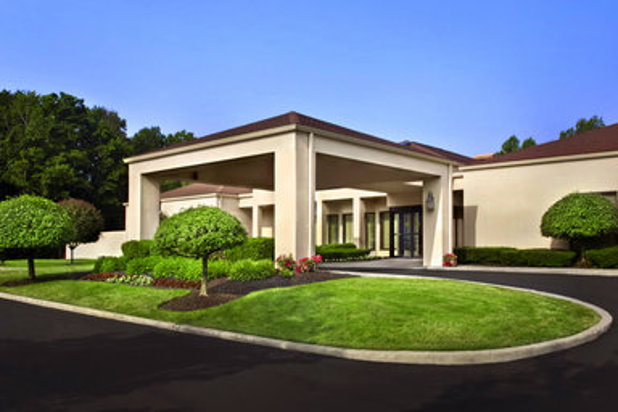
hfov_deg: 63.7
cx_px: 309
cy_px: 206
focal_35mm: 29
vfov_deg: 45.0
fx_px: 498
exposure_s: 1/400
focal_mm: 19
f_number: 8
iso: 320
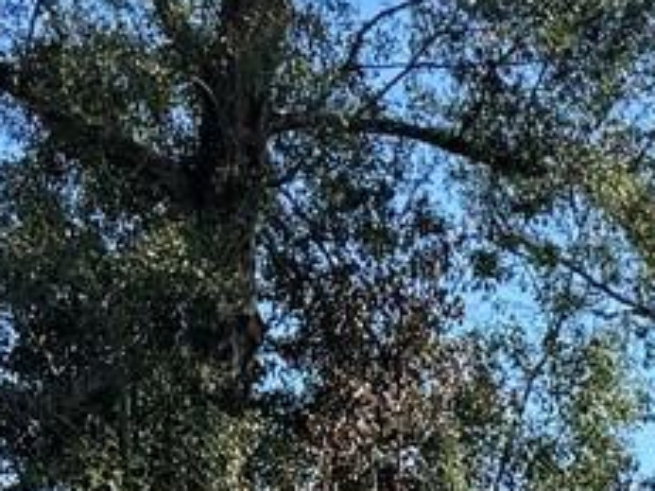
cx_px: 1463
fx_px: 3139
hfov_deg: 10.6
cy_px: 1277
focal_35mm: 166
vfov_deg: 8.1
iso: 80
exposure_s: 1/1285
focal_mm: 6.86
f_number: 1.78
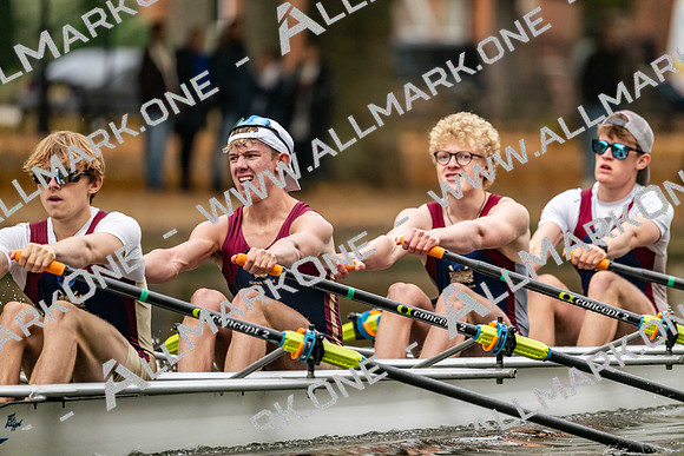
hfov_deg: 5.2
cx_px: 342
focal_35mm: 400
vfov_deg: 3.4
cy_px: 228
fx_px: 7601
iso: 2500
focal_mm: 400
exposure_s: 1/2500
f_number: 4.5
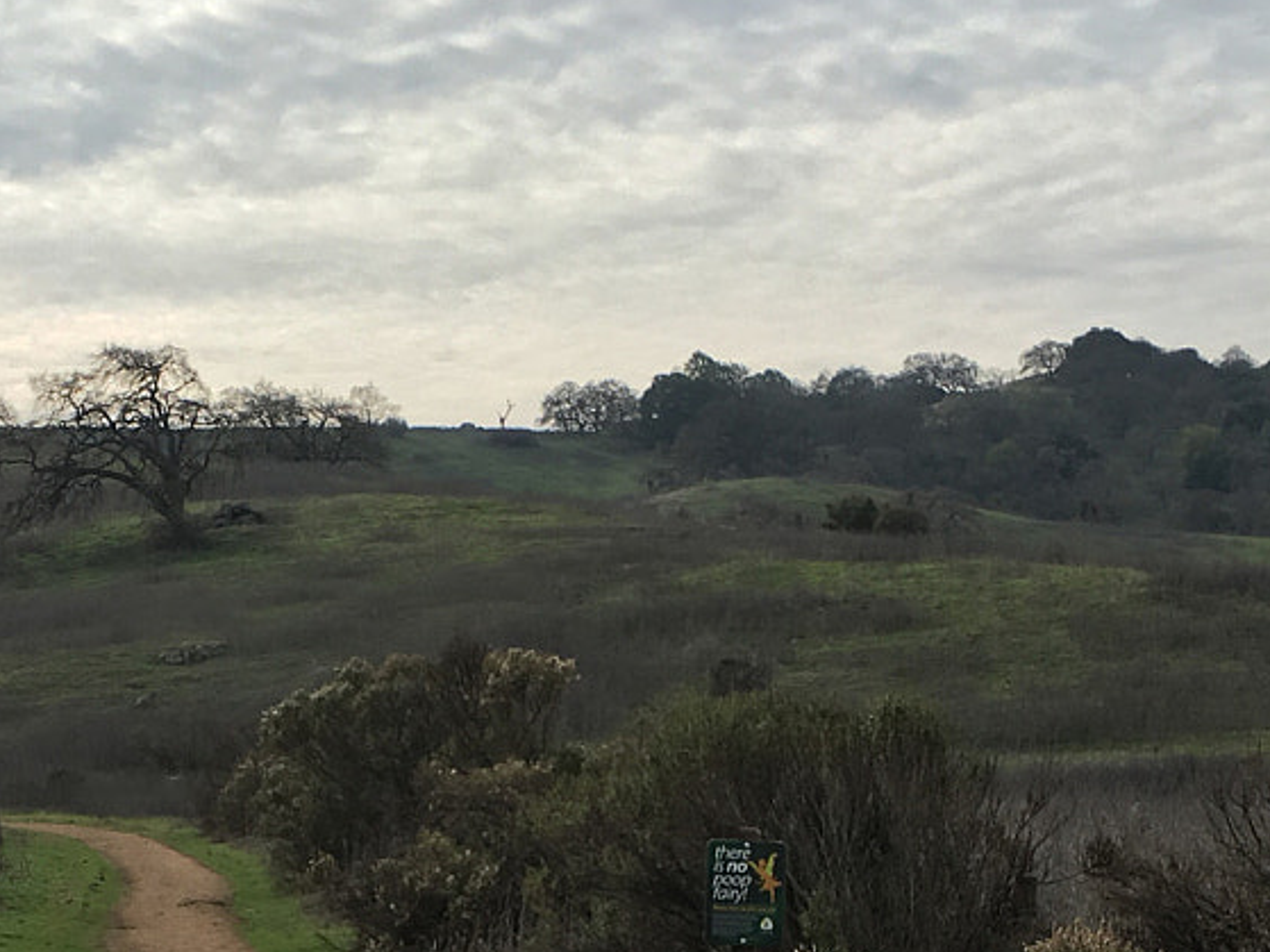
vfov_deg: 17.1
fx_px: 3044
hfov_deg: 23.5
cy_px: 1109
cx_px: 488
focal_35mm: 83
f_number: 2.2
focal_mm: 4.15
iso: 25
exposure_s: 1/1972
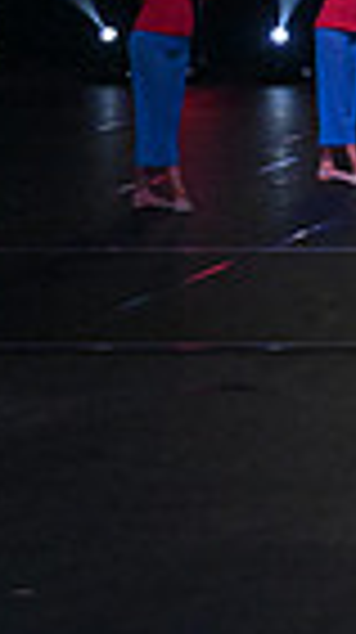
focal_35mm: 173
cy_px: 7
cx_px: 1131
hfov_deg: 6.3
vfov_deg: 12.3
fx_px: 2912
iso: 10000
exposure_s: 1/400
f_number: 4
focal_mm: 40
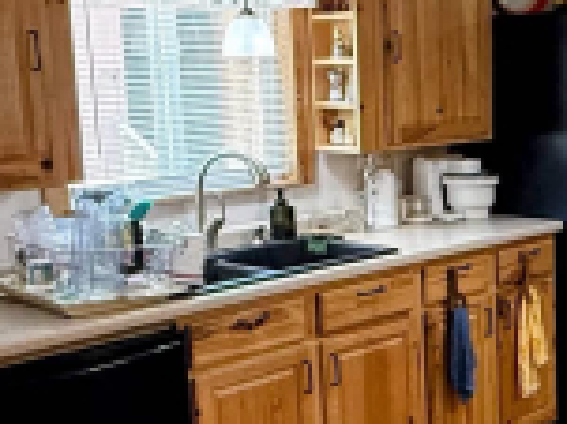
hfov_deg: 30.2
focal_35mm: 62
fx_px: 1015
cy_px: 259
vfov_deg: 23.6
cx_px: 483
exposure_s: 1/120
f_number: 2.2
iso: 640
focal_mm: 2.22
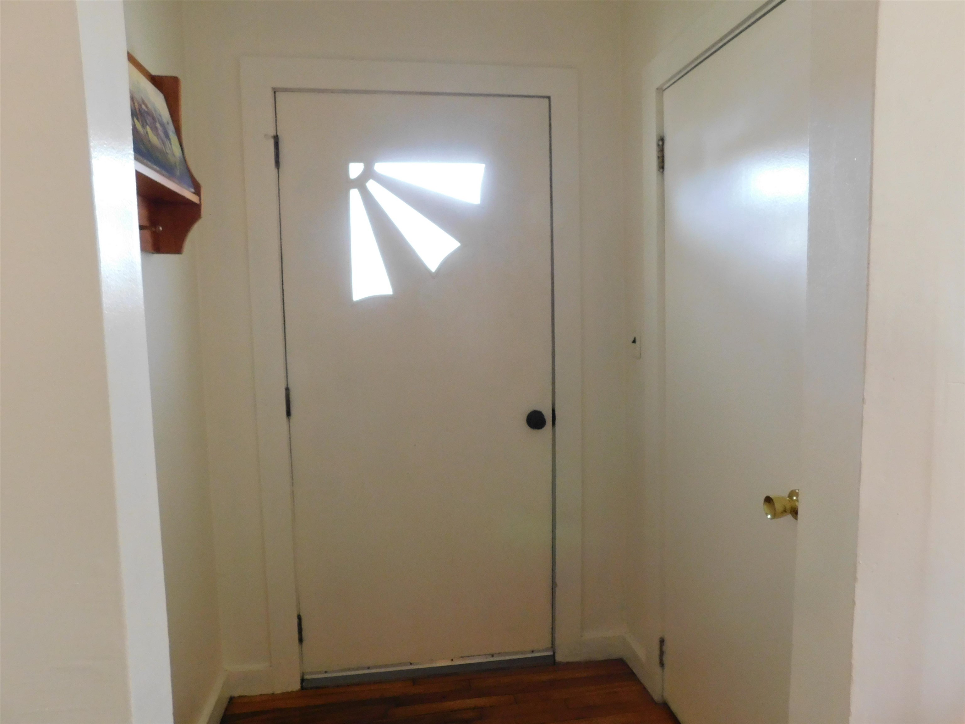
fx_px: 669
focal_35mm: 24
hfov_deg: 71.6
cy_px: 362
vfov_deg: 56.8
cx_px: 482
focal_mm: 4.1
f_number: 3
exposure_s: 1/30
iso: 320
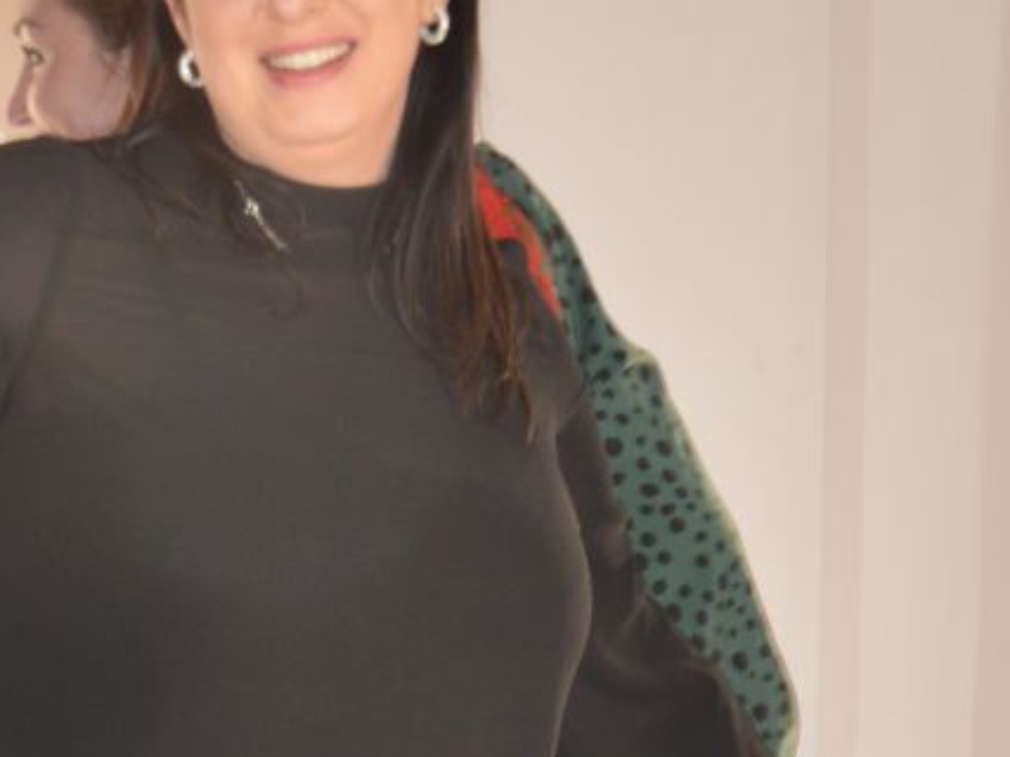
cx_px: -35
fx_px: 3850
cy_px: 1020
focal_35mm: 132
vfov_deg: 10.9
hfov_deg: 14.7
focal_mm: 26
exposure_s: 1/100
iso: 400
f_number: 4
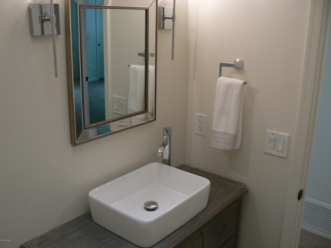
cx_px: 166
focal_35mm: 36
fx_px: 344
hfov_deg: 51.4
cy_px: 124
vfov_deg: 39.7
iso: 80
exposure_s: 1/30
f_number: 2.8
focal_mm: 6
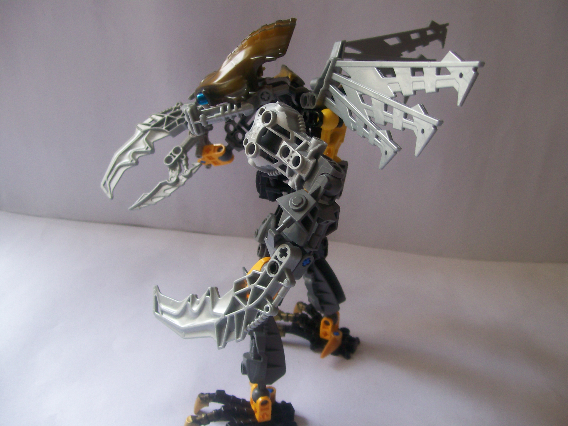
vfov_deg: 39.7
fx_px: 591
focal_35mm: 36
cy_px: 213
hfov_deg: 51.4
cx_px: 284
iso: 80
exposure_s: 1/105
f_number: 2.7
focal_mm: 6
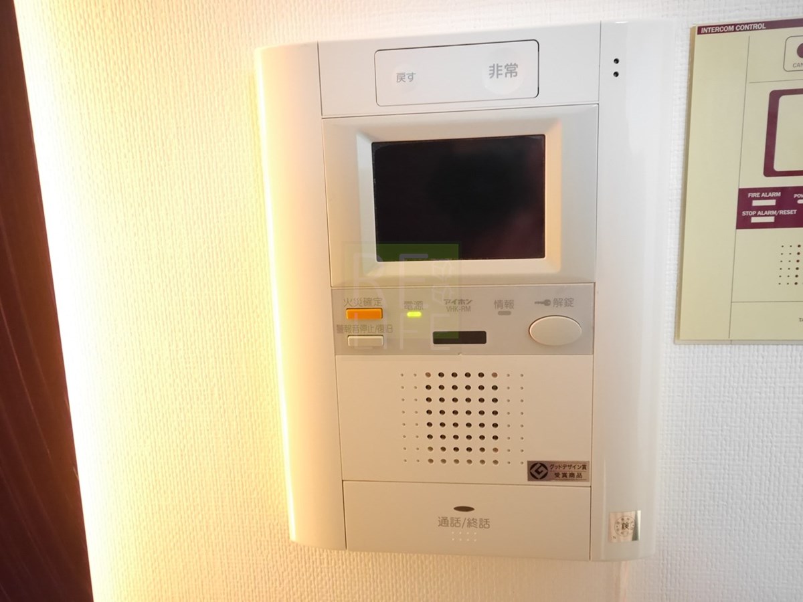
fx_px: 650
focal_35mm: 28
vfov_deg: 49.7
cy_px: 301
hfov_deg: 63.4
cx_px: 402
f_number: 4
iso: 3200
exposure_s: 1/40
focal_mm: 14
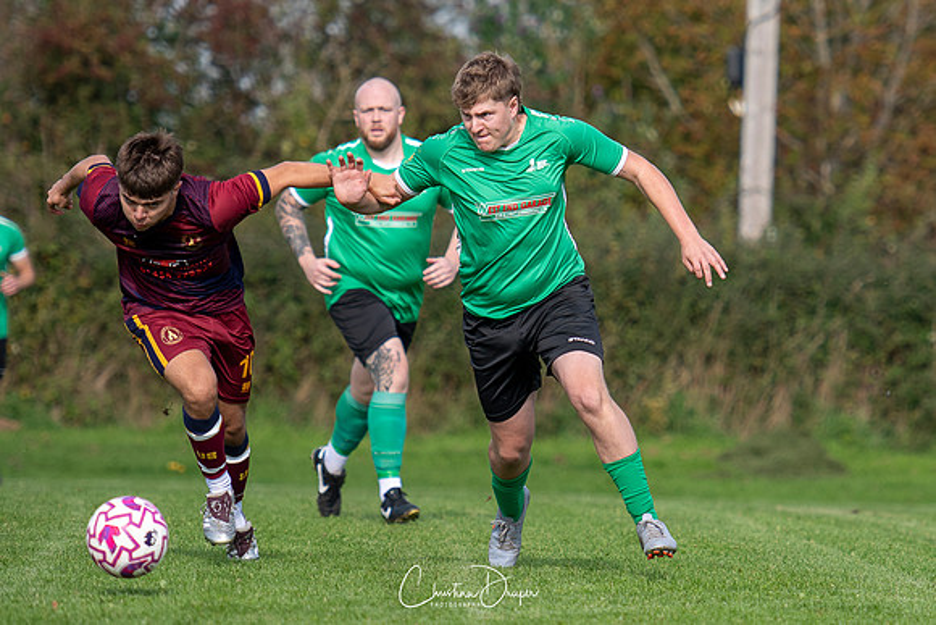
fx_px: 10162
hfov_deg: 5.3
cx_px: 697
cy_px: 216
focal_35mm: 391
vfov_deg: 3.5
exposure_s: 1/2000
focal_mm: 175
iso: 200
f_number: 2.8
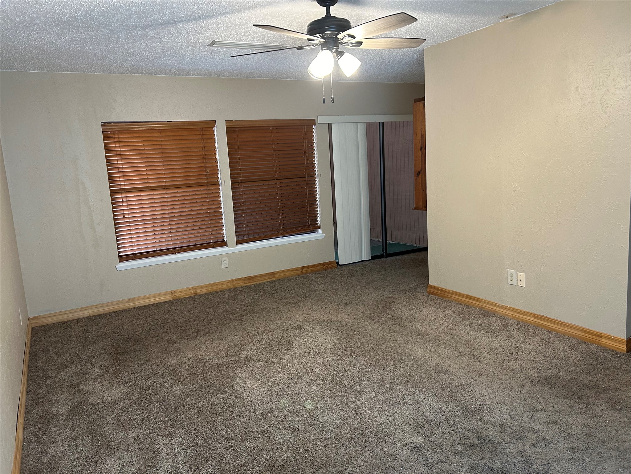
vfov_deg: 53.1
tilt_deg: -8.7
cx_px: 316
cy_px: 237
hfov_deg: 67.3
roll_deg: +3.8
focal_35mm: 26
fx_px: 474
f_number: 1.5
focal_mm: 5.7
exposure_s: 1/60
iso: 160
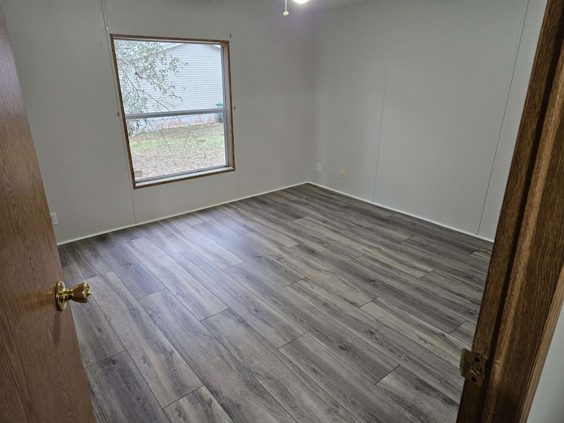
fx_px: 375
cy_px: 212
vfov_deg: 58.9
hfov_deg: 73.9
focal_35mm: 23
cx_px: 282
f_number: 1.8
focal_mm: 5.4
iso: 640
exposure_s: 1/120
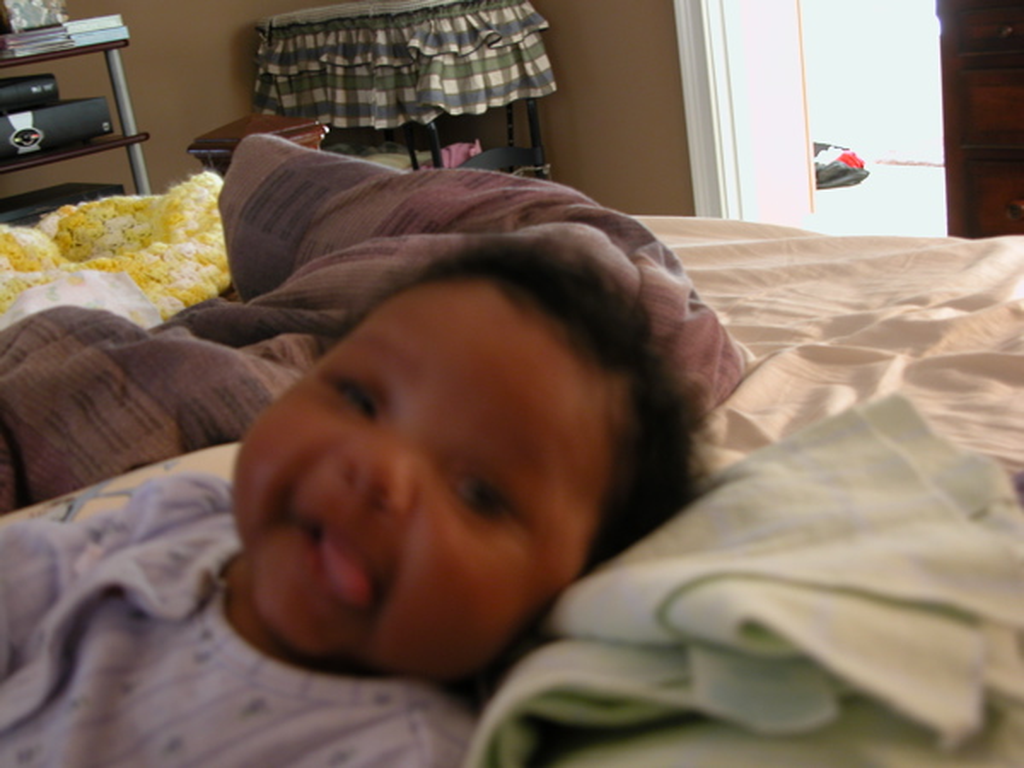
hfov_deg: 41.2
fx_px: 1361
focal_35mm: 46
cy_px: 384
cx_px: 512
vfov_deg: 31.5
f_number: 3
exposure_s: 1/3.9
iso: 110
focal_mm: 11.6
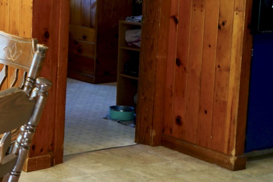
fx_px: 652
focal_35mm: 86
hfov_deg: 21.9
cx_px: -56
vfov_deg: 15.8
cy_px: 53
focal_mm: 28
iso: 1600
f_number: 4
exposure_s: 1/160
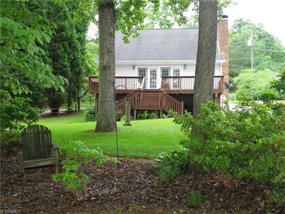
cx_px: 142
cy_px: 107
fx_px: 379
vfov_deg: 31.5
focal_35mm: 46
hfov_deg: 41.2
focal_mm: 8.2
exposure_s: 1/80
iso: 320
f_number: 3.3
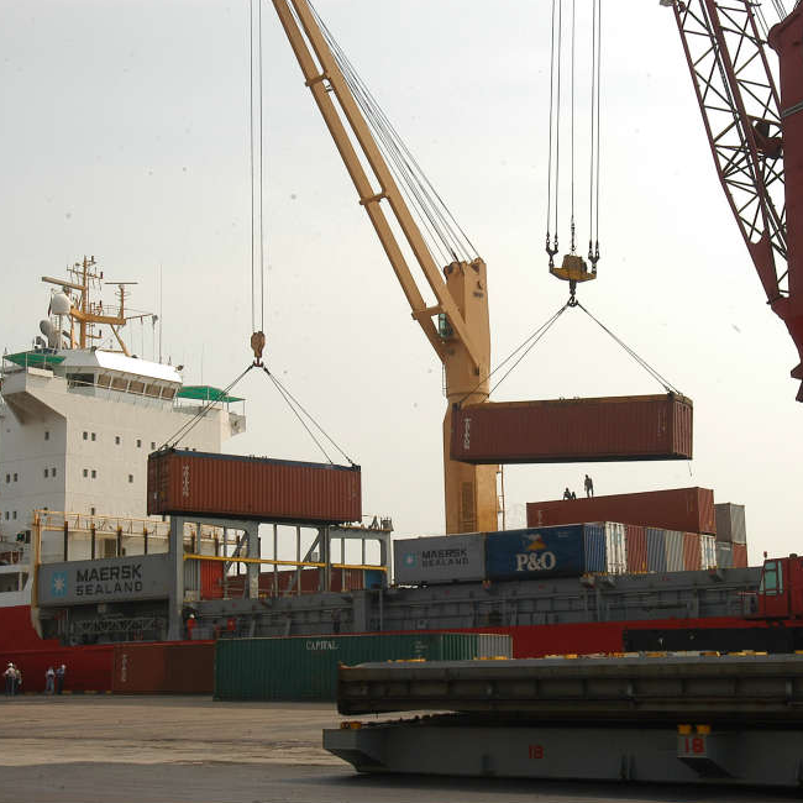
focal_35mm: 54
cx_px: 484
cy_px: 402
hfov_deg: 31.5
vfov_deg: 31.6
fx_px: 1417
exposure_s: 1/200
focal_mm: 28
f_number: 10
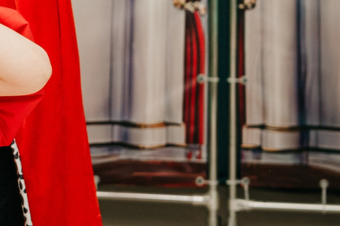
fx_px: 1926
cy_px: -38
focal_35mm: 204
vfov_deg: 6.7
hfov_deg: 9.7
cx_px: -224
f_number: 4
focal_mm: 40
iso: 200
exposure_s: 1/160
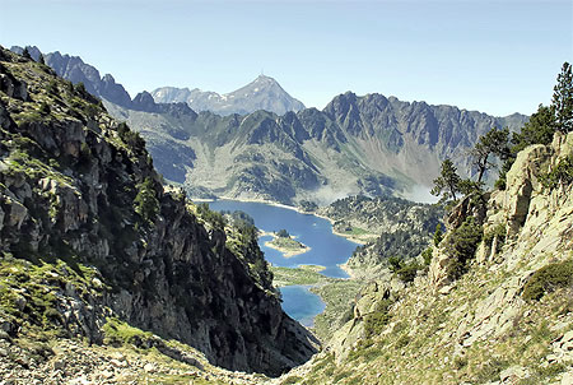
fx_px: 766
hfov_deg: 41.0
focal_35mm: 48
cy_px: 192
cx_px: 286
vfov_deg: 28.2
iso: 100
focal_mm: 32
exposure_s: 1/250
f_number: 8
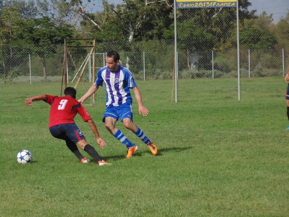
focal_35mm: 236
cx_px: 144
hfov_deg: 8.4
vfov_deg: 6.3
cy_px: 108
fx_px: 1970
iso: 80
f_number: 5.6
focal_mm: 42.3
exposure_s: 1/500
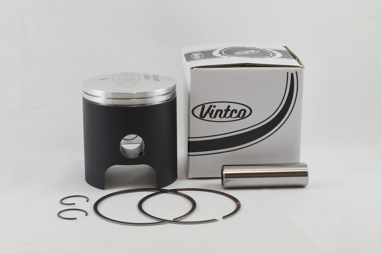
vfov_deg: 29.2
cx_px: 193
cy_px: 129
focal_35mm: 46
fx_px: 487
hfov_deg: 42.7
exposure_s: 1/160
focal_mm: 16.8
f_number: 4.5
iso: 400
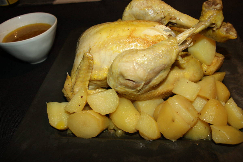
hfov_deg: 57.2
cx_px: 122
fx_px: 223
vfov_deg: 39.9
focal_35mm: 33
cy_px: 81
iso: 400
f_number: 5.6
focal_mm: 22
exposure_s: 1/60
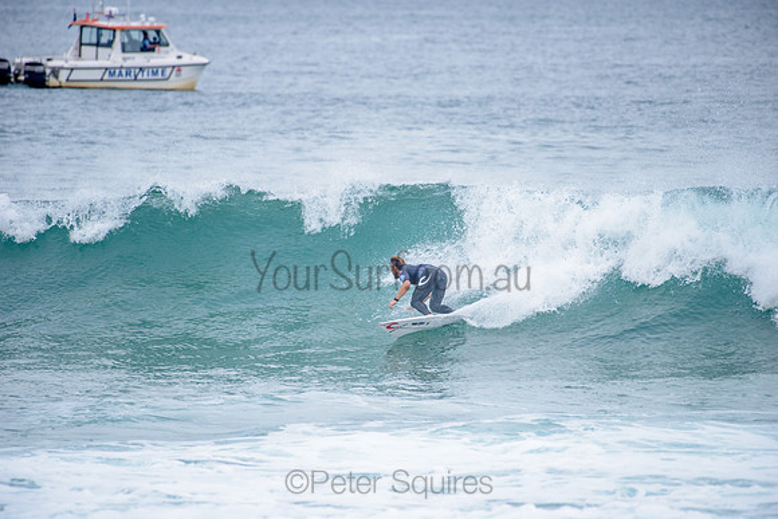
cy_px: 260
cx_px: 389
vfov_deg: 2.8
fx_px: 10808
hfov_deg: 4.1
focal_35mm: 500
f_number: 5.6
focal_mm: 500
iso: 360
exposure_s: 1/2000
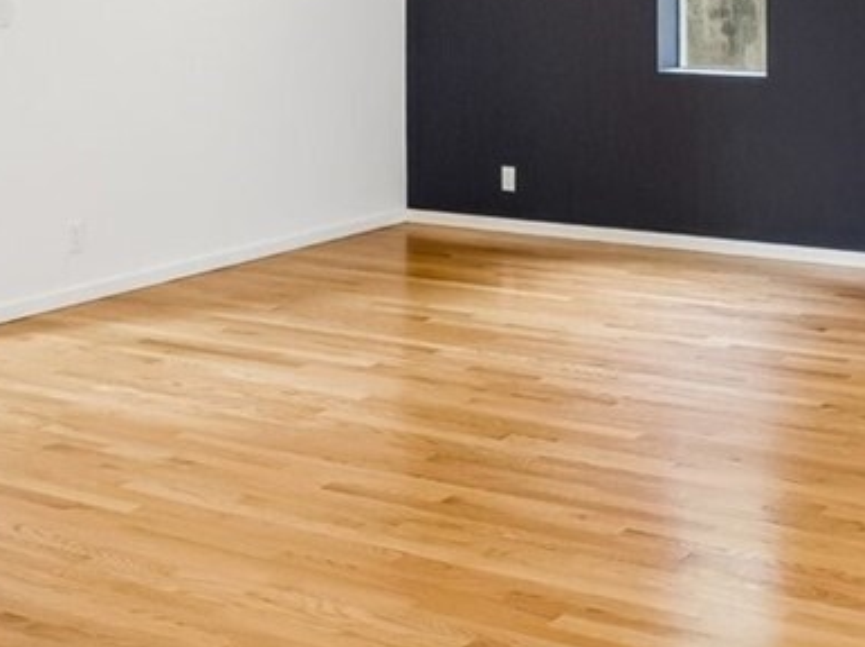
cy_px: -58
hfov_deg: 29.6
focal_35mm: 63
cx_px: 762
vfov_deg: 22.0
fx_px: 1573
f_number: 9
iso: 250
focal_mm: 10.5
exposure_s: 1/8
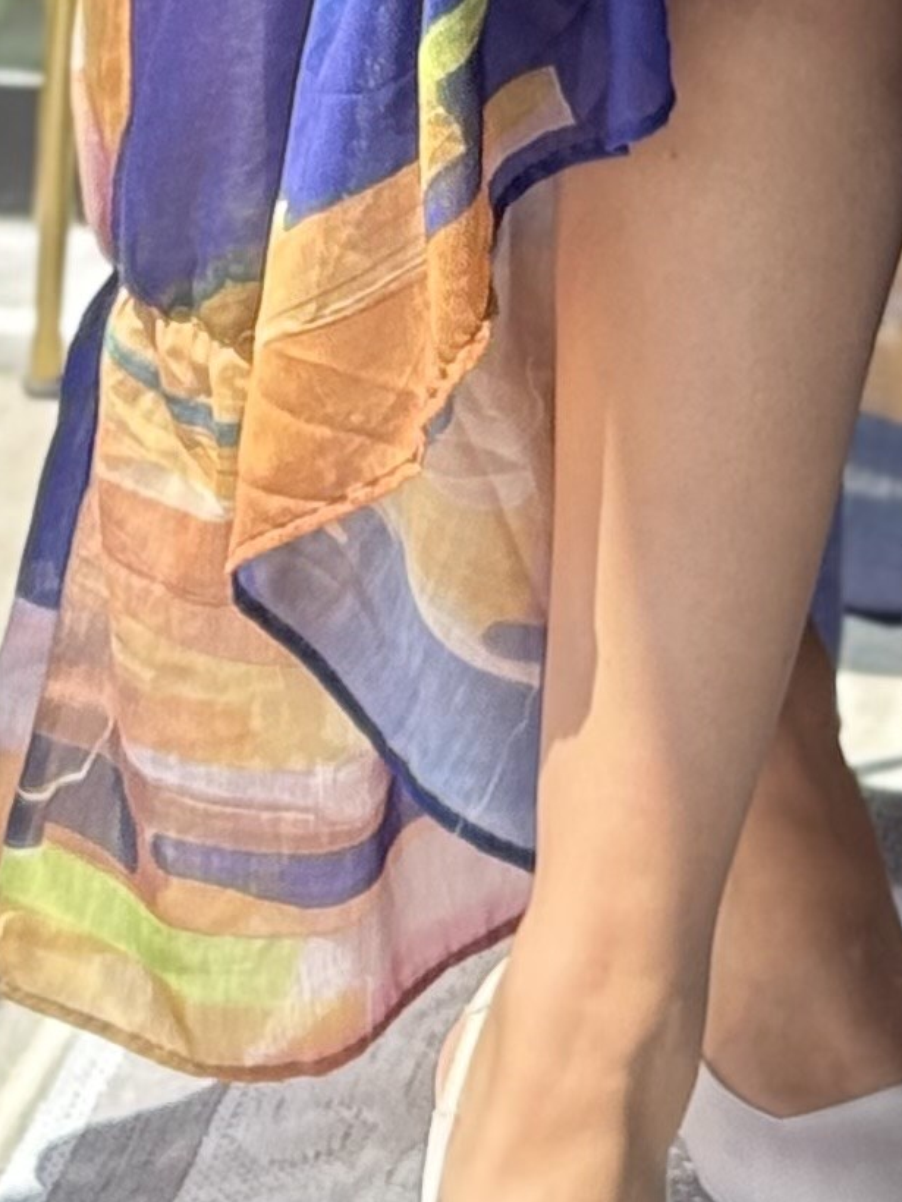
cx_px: 1006
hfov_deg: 6.3
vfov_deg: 7.8
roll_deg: -0.5
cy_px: -1583
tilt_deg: -20.7
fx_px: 8199
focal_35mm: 236
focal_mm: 6.76
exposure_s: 1/233
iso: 64
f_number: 1.78
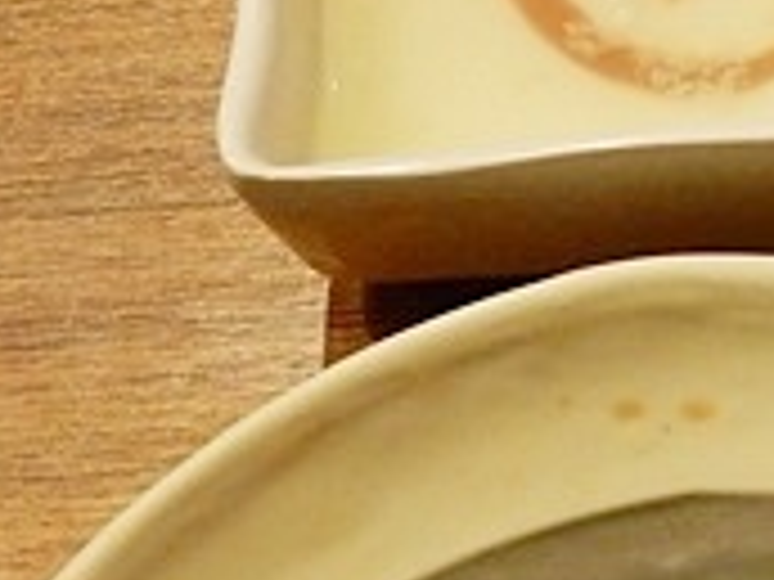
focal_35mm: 167
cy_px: 688
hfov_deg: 11.2
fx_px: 3734
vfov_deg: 8.8
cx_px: 1246
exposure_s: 1/25
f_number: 4
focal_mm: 6.4
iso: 400
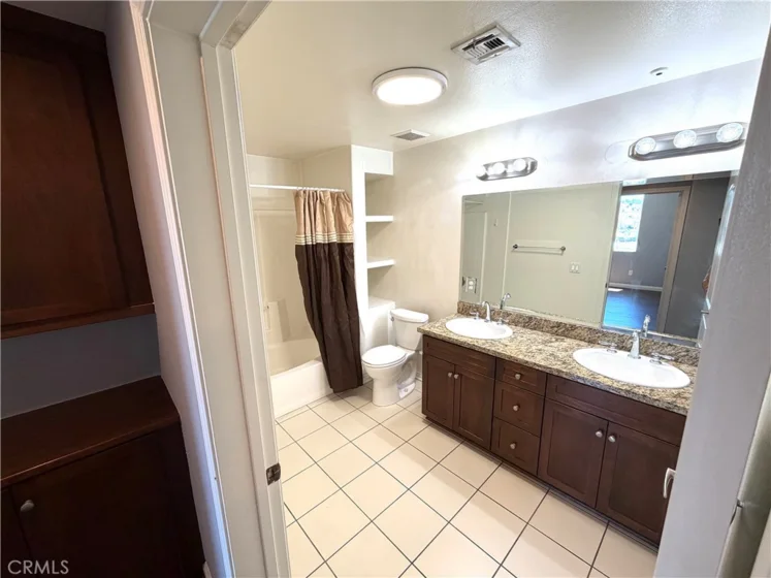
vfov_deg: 85.7
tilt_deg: -12.5
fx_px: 312
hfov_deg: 102.1
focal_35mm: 14
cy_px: 289
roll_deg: +1.6
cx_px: 386
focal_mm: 2.22
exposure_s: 1/120
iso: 160
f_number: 2.2
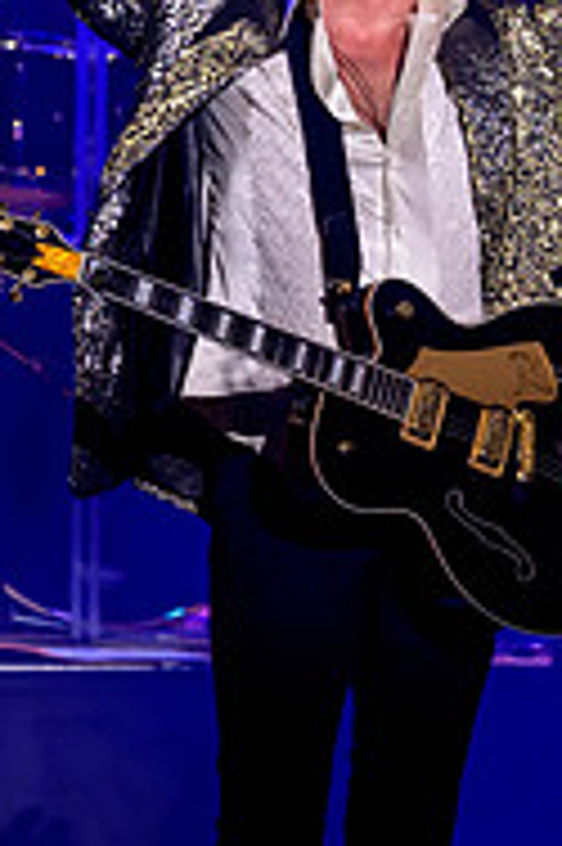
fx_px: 25546
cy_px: 425
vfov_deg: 1.9
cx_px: 465
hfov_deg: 1.3
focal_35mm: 1089
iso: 3600
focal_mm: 300
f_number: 4
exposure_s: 1/250
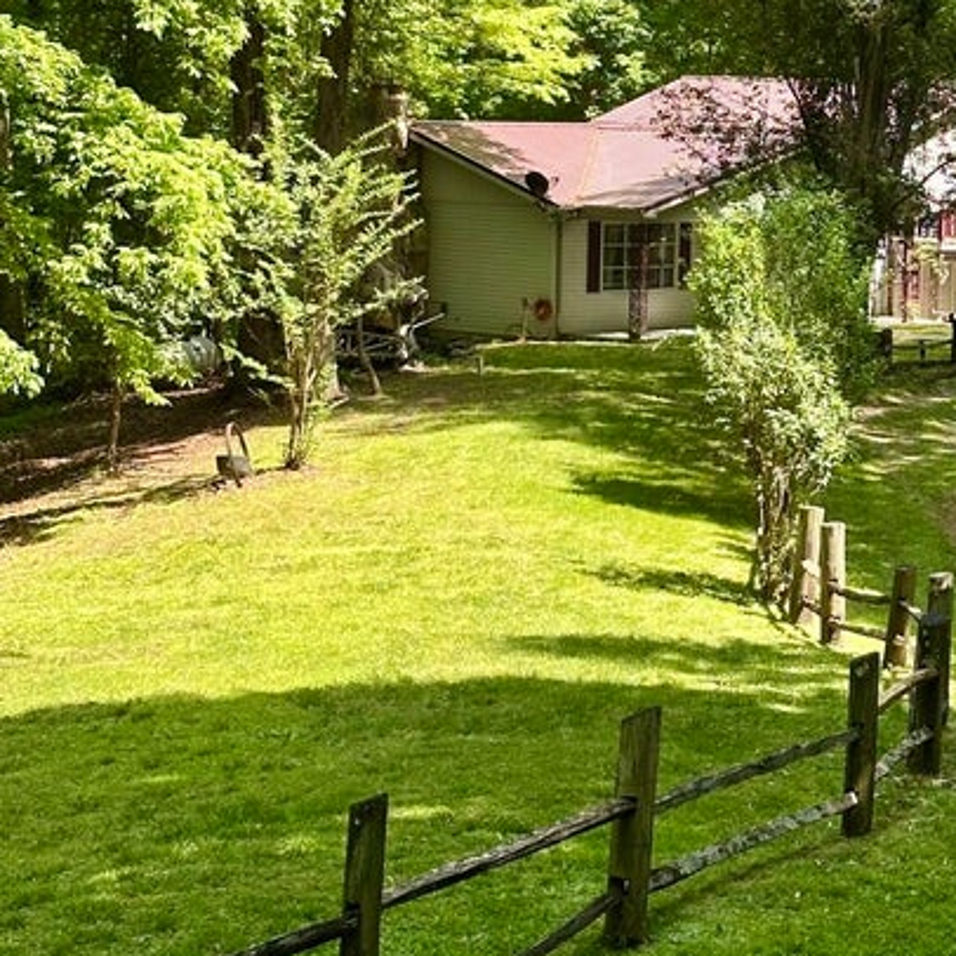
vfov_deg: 16.2
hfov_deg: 16.2
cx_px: 753
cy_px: 181
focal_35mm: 107
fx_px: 3343
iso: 64
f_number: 1.78
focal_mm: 6.86
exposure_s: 1/903
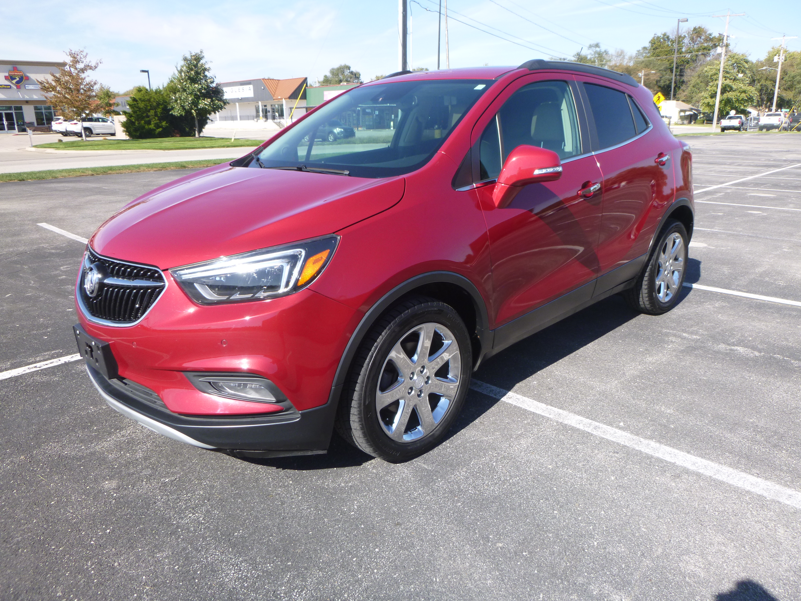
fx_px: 578
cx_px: 400
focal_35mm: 25
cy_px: 300
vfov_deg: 54.9
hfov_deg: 69.4
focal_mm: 4.5
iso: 100
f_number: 3.9
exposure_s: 1/320
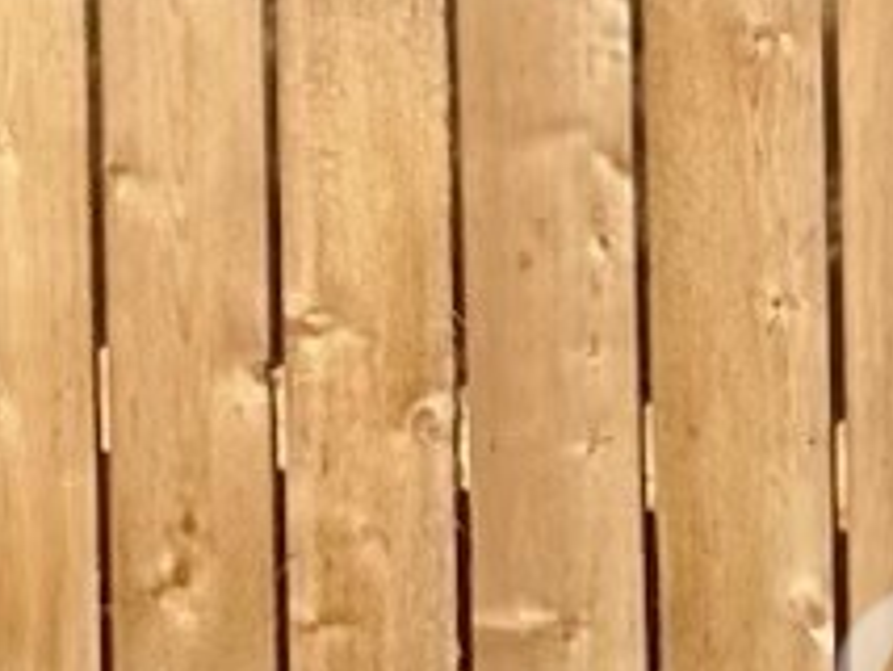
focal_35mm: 174
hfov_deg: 10.4
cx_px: -956
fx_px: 4491
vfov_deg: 7.7
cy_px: -1191
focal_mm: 3
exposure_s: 1/792
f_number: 1.8
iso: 25
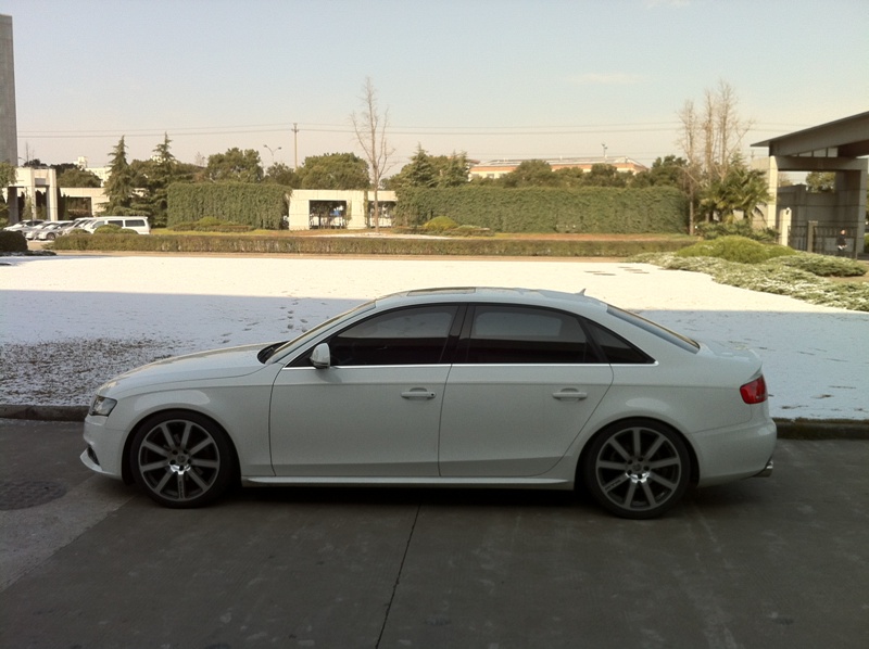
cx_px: 434
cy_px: 324
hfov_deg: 52.7
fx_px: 878
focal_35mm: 35
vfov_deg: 40.6
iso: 80
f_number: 2.8
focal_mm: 3.85
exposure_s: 1/1077
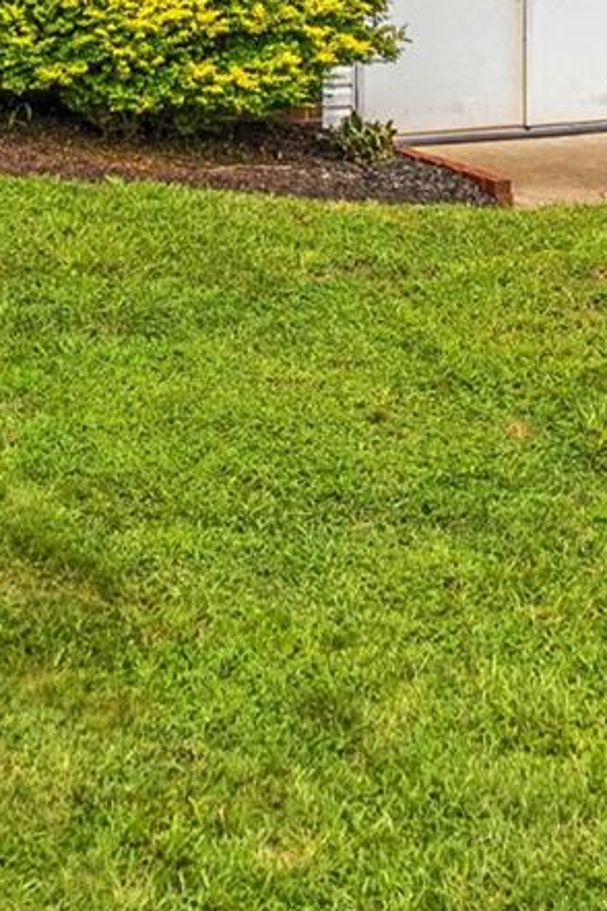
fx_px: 2580
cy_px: -319
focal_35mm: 102
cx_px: 270
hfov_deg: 13.4
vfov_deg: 18.4
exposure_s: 1/500
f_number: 2.8
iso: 100
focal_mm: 8.38
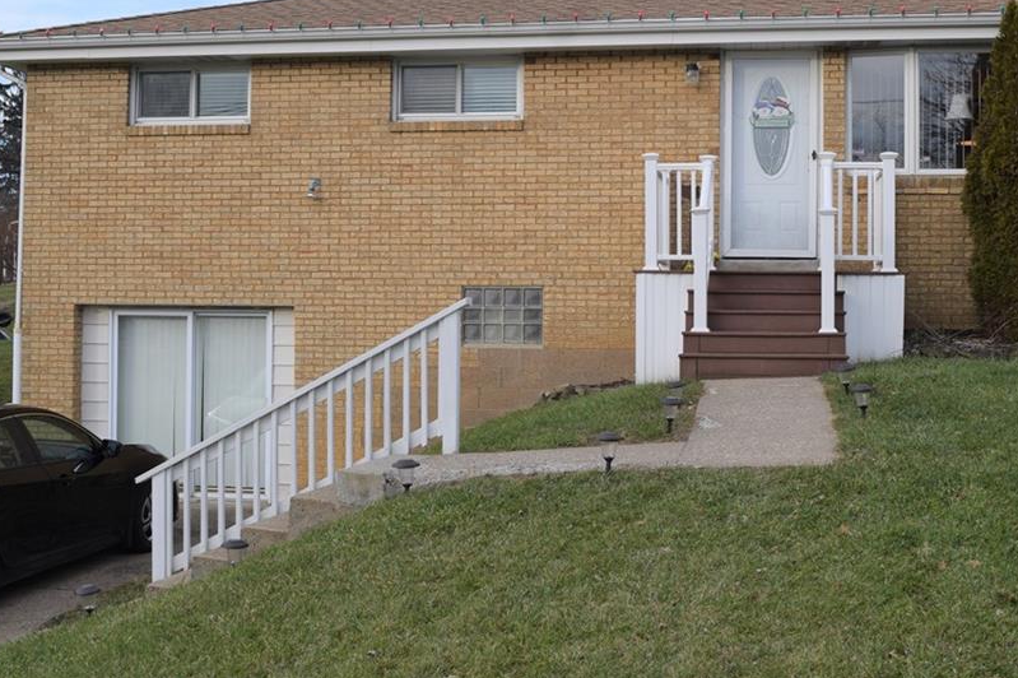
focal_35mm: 50
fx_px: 1413
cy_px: 261
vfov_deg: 26.9
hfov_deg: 39.6
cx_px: 557
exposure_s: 1/250
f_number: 8
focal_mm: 26
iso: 200
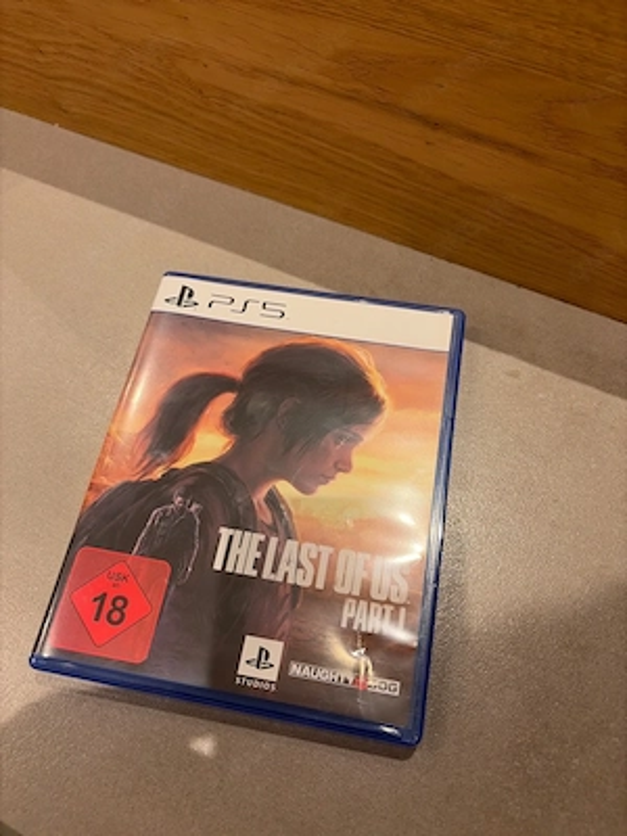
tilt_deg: -63.3
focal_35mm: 26
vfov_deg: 67.3
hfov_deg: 53.1
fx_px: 628
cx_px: 314
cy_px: 418
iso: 64
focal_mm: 5.96
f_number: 1.6
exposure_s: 1/50
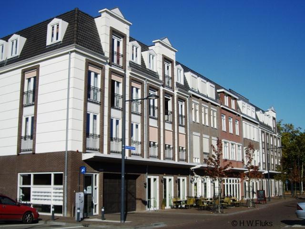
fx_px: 335
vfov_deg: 37.7
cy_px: 114
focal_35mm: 38
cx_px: 152
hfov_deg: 49.0
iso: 50
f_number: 4.3
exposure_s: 1/640
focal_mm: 6.2
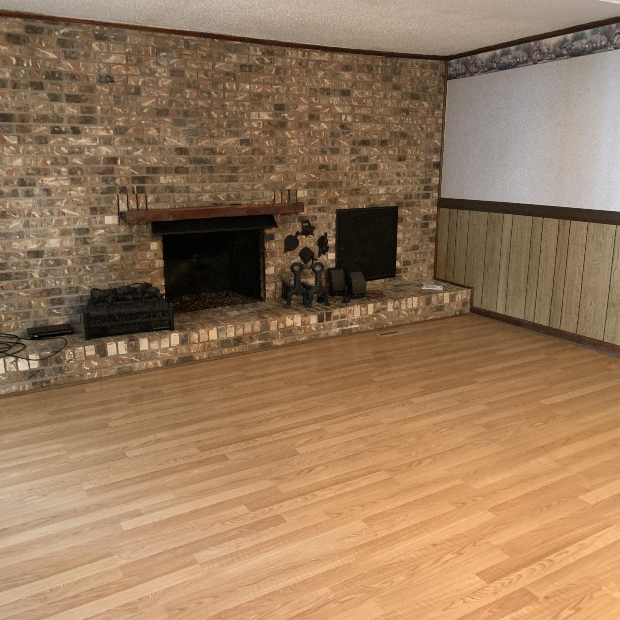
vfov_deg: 52.5
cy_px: 310
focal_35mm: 31
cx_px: 318
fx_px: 628
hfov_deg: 52.5
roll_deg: +0.1
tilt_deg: -14.6
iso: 640
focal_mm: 4.25
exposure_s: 1/30
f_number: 1.8
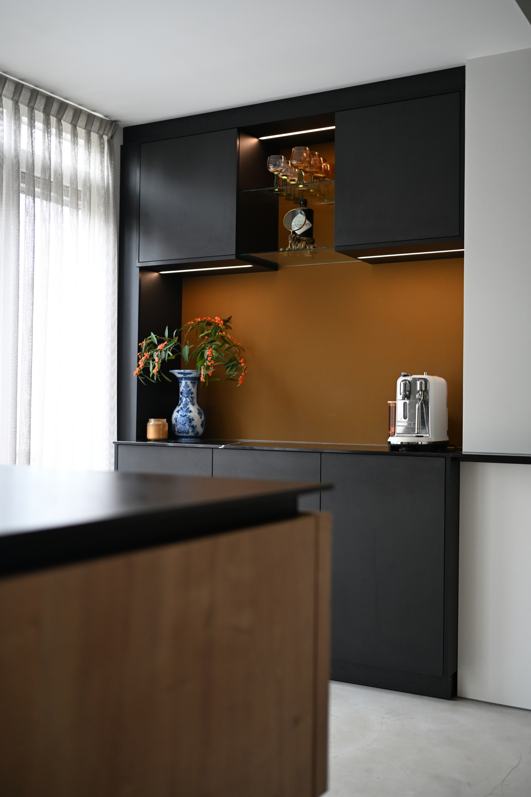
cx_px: 266
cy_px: 398
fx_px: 885
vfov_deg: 48.5
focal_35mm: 40
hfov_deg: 33.4
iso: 1600
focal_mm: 40
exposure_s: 1/250
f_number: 2.5
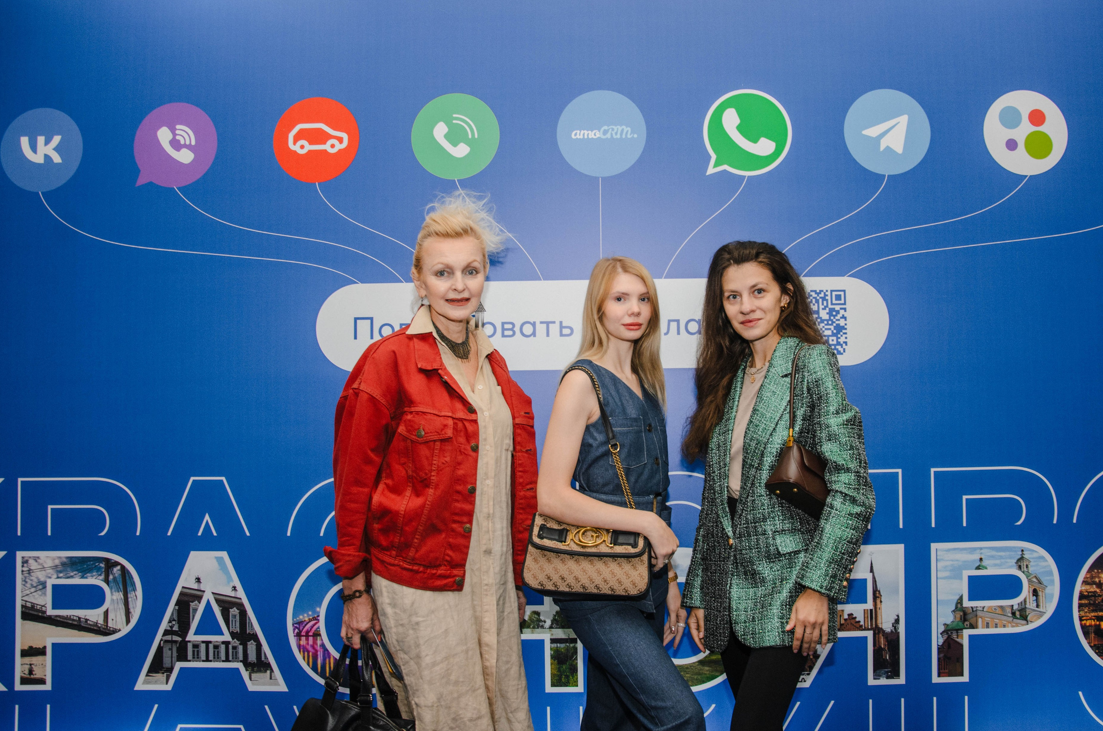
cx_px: 607
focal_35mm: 30
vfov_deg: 43.4
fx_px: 917
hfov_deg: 61.9
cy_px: 346
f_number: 3.5
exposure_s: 1/125
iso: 320
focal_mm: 18
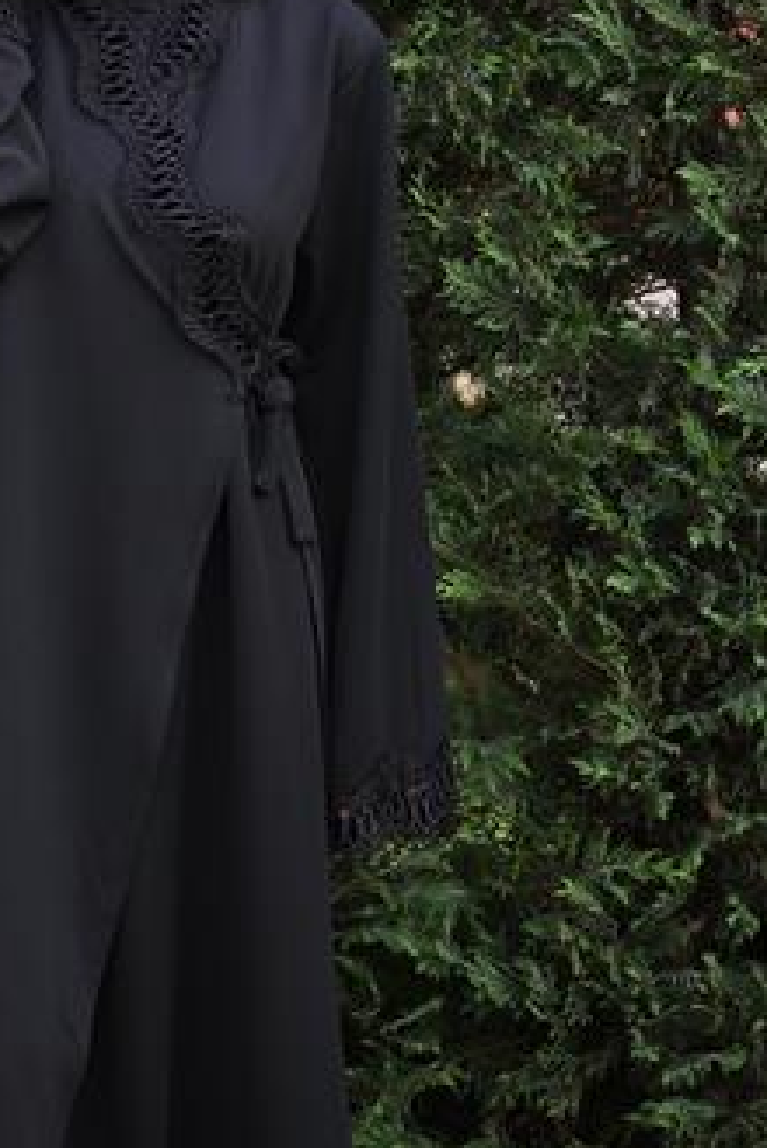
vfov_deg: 9.2
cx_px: 157
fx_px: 7143
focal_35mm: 224
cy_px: 304
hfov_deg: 6.1
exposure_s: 1/250
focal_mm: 82
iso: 400
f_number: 5.6
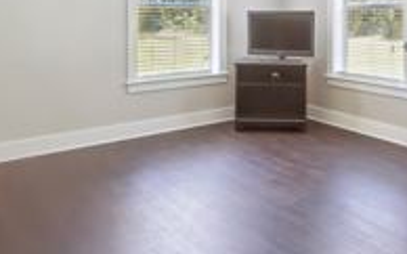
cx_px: 295
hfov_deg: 54.4
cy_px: 120
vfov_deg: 37.0
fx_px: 379
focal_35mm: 34
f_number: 8
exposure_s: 1/60
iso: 400
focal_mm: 14.5
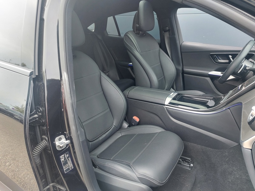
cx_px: 128
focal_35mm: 25
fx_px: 184
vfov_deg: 54.9
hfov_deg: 69.4
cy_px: 96
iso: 80
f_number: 1.8
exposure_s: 1/50
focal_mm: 5.23
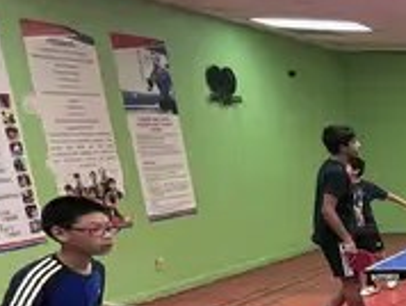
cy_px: 292
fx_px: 658
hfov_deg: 20.4
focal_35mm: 56
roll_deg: -1.0
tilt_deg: -13.9
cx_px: 776
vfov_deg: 25.1
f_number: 1.8
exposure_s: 1/60
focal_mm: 1.57
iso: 200
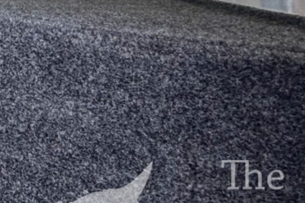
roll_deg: -4.0
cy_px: -115
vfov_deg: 17.2
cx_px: -206
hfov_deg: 21.6
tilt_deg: +7.7
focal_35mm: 70
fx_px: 593
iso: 64
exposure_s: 1/99
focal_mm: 2.22
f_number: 2.2
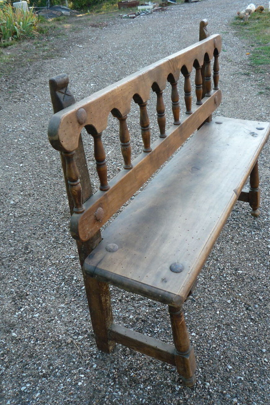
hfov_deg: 41.1
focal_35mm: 32
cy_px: 201
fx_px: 360
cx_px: 135
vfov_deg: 58.7
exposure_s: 1/50
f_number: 3.3
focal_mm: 5.2
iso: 100
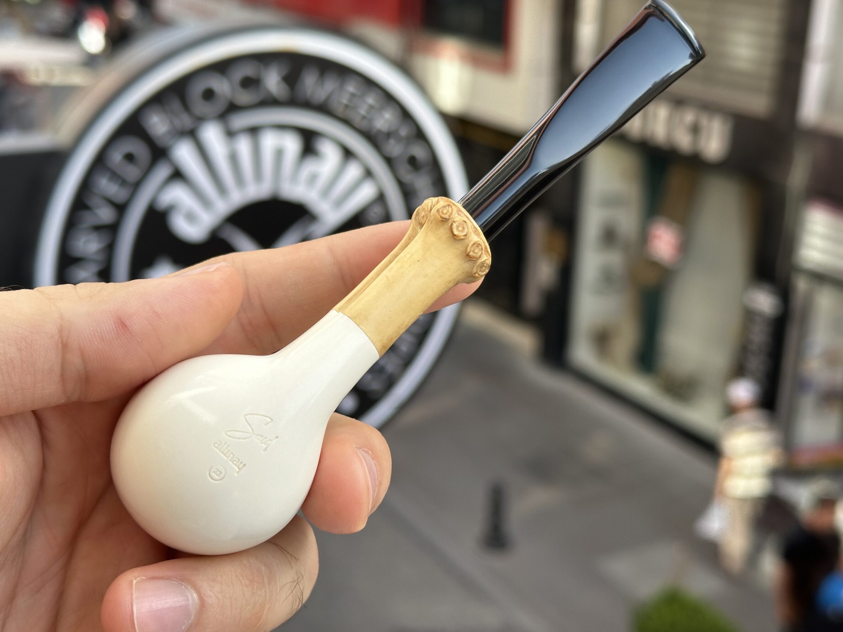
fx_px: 1266
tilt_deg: -17.2
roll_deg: -0.8
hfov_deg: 36.8
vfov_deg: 28.0
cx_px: 393
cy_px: 305
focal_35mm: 52
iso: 64
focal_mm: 6.86
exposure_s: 1/685
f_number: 1.78
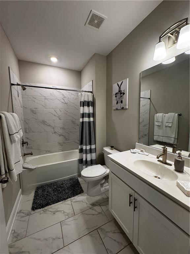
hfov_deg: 85.7
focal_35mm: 14
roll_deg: +0.5
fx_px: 102
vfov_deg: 102.1
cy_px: 127
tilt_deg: -6.8
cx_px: 95
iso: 250
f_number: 2.2
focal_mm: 2.22
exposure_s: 1/120
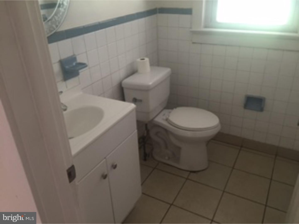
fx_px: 250
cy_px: 112
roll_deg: +1.4
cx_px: 150
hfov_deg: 61.7
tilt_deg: -27.2
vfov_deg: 48.2
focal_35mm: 29
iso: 125
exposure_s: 1/30
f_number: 2.2
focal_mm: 4.15
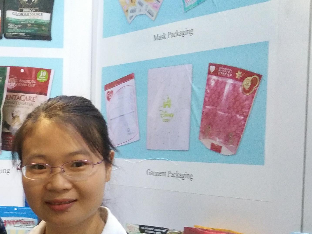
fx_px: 550
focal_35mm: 61
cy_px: 194
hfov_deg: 26.1
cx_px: -112
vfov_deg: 23.6
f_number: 2.2
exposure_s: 1/33.3
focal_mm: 3.66
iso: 230
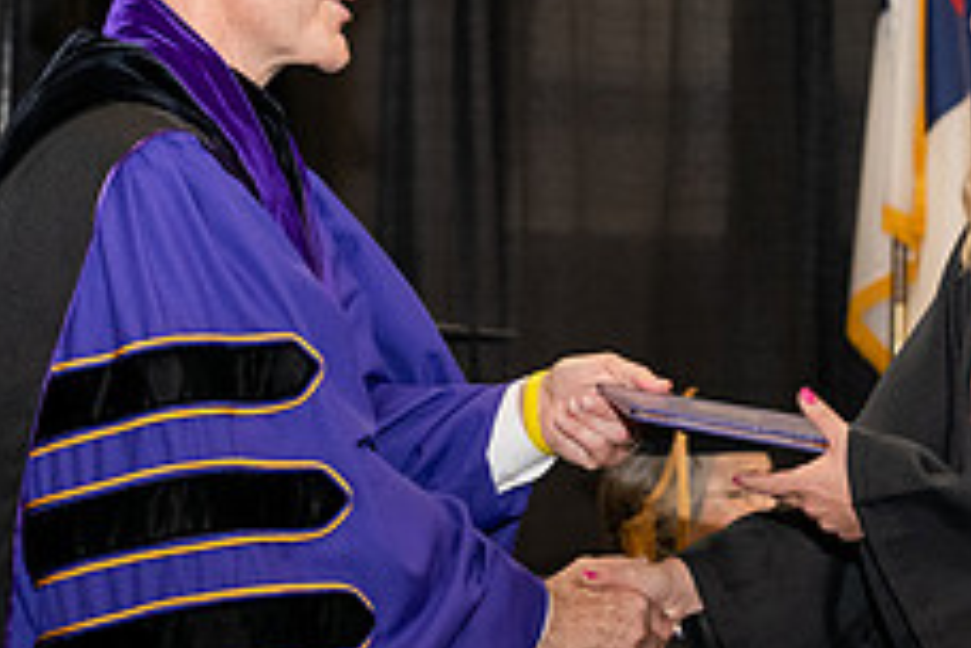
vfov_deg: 7.7
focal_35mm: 178
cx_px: 639
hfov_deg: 11.5
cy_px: 262
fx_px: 4801
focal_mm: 70
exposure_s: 1/200
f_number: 5
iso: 2000
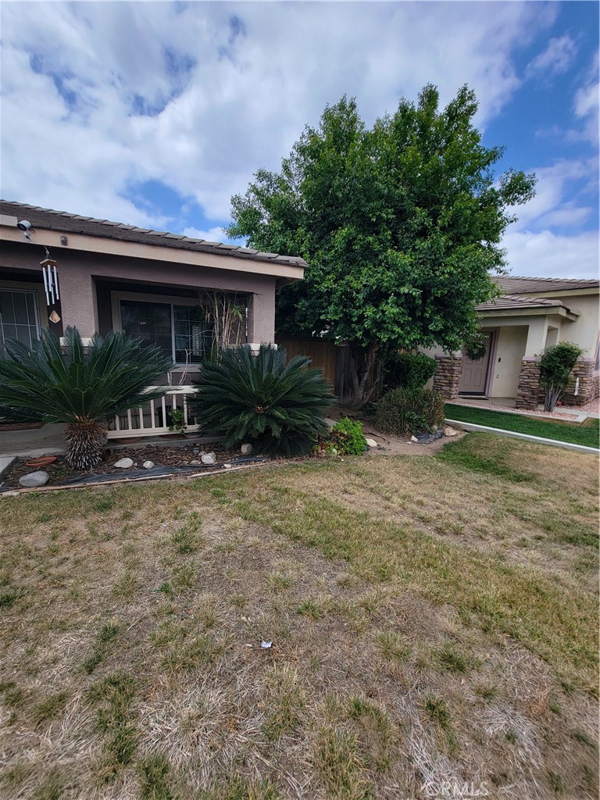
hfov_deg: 89.9
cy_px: 400
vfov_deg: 106.2
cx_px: 300
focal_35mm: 13
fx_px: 300
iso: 50
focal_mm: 2.2
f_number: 2.2
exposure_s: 1/1472
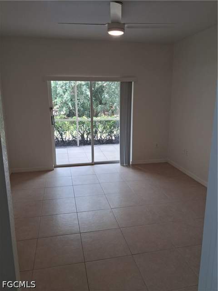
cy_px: 146
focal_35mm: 27
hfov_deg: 51.4
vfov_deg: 65.3
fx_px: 227
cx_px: 109
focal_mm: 4
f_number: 1.8
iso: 100
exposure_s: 1/120
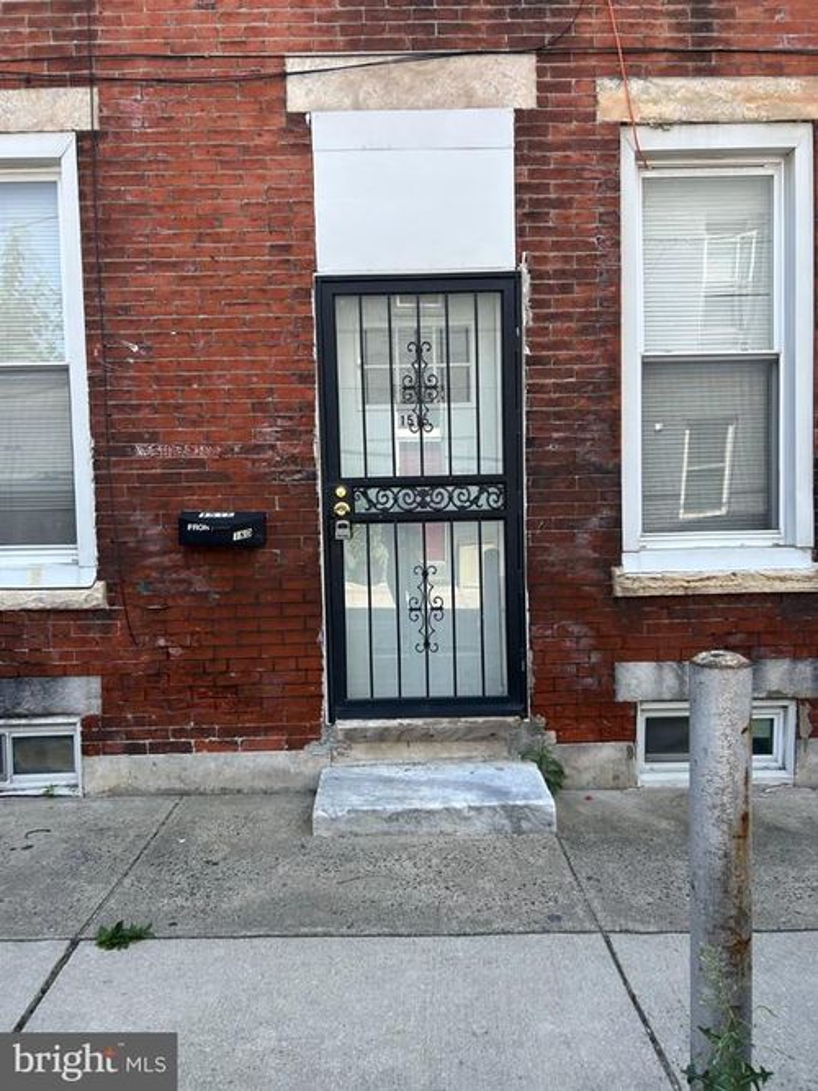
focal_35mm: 26
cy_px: 546
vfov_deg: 67.3
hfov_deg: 53.0
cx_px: 409
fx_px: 819
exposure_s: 1/753
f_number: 1.5
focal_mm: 5.7
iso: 50
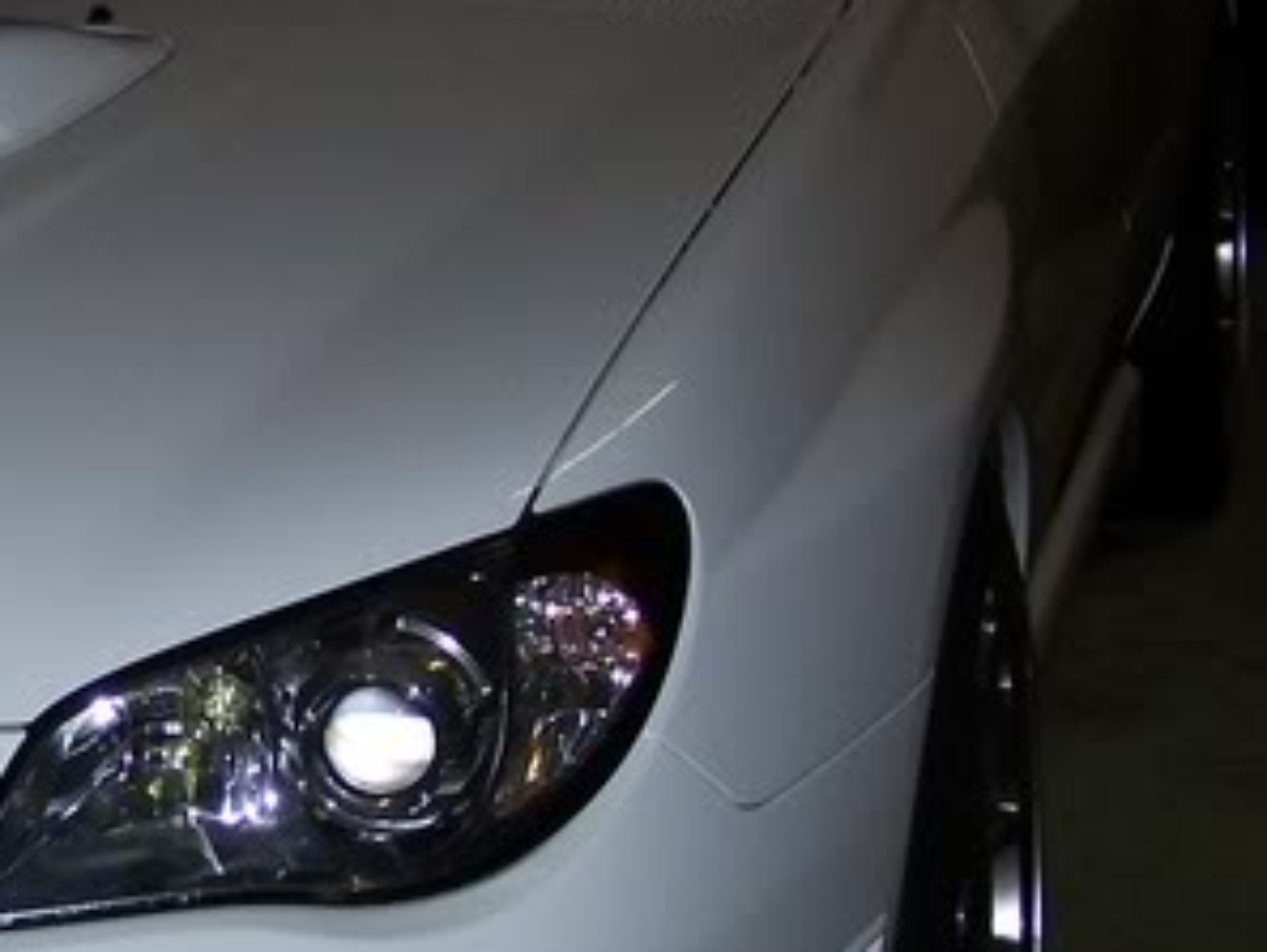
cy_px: 675
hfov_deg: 14.7
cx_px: -154
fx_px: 4797
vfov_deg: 11.3
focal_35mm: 131
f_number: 2.8
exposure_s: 1/60
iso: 80
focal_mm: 6.3
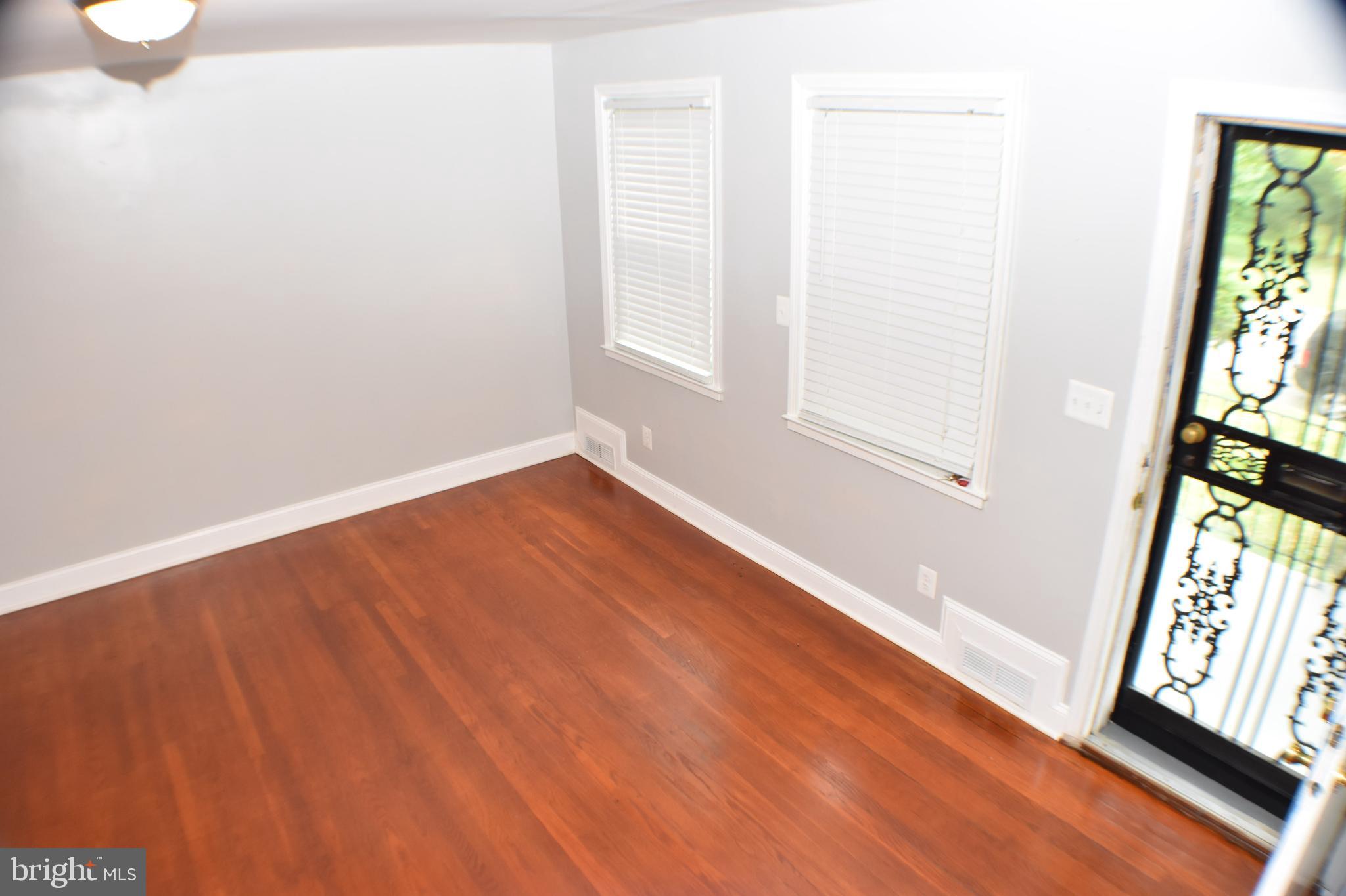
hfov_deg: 61.9
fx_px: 1121
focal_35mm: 30
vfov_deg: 43.6
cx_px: 673
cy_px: 448
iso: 640
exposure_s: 1/60
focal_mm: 20
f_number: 6.3
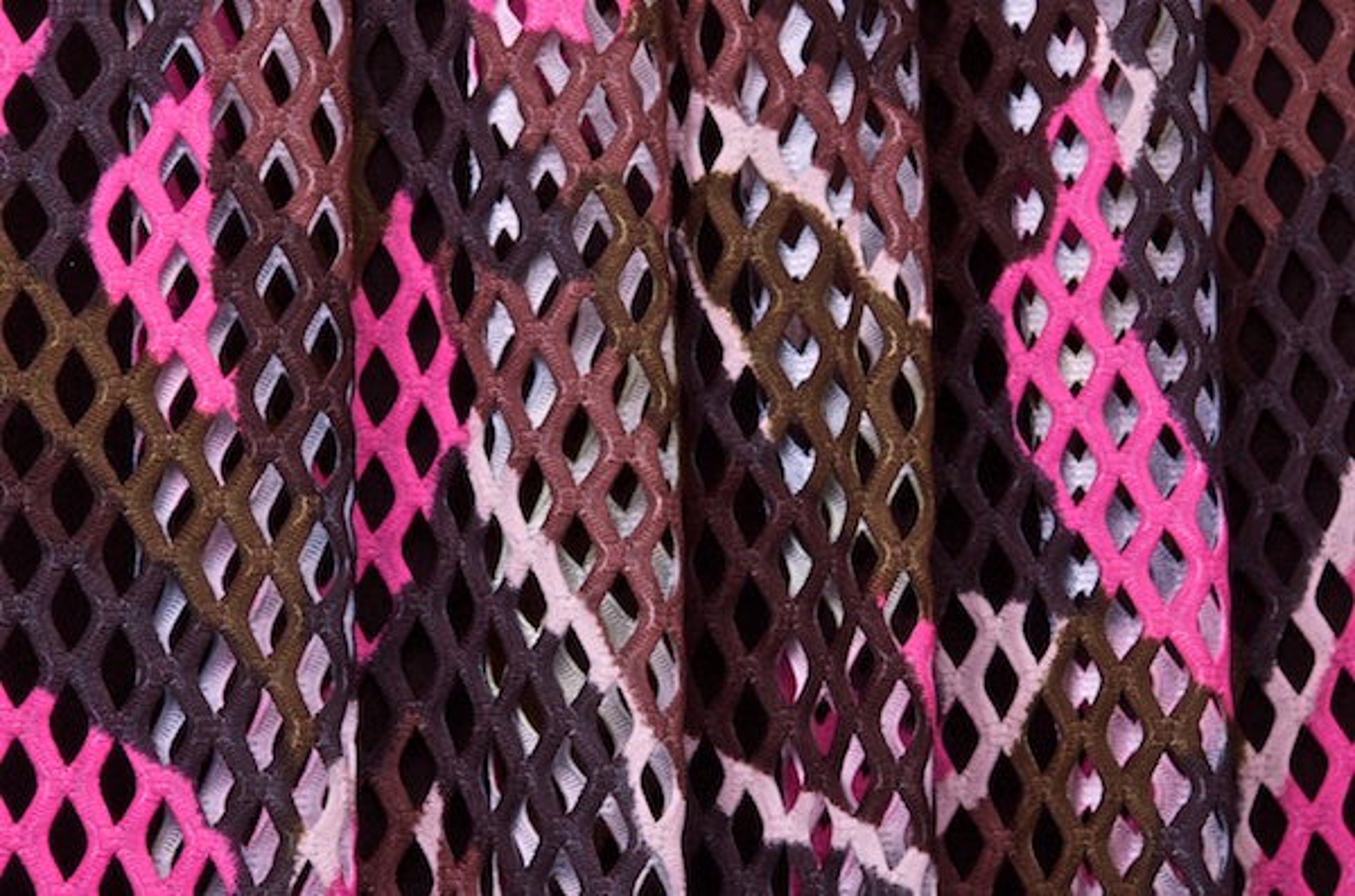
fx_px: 5351
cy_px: 448
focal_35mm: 142
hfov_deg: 14.4
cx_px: 678
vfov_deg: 9.6
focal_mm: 95
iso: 800
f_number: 13
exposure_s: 1/800
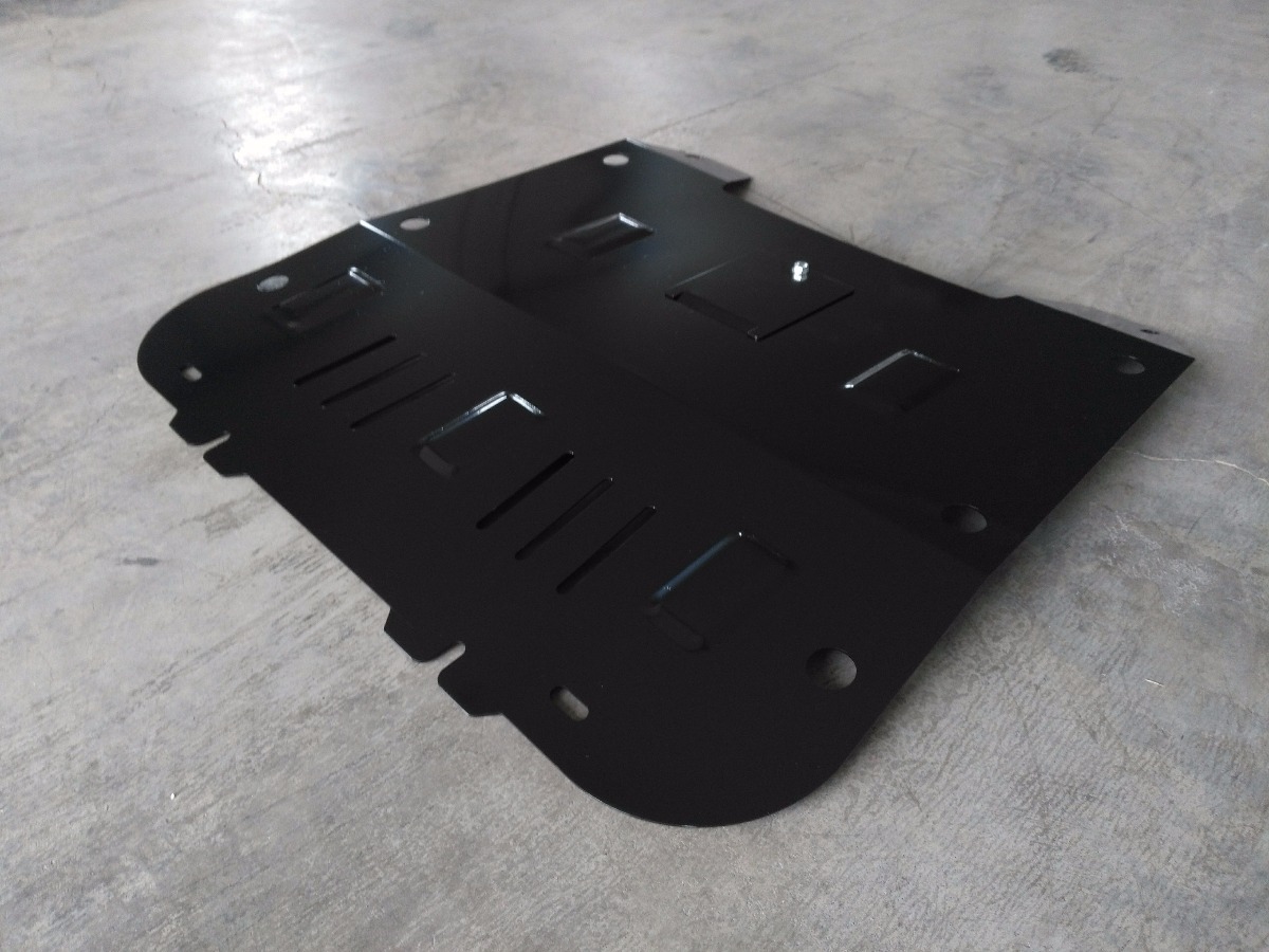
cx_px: 634
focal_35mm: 28
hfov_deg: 63.4
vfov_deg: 49.7
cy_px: 476
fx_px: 1026
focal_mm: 2.96
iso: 134
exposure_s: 1/50
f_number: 2
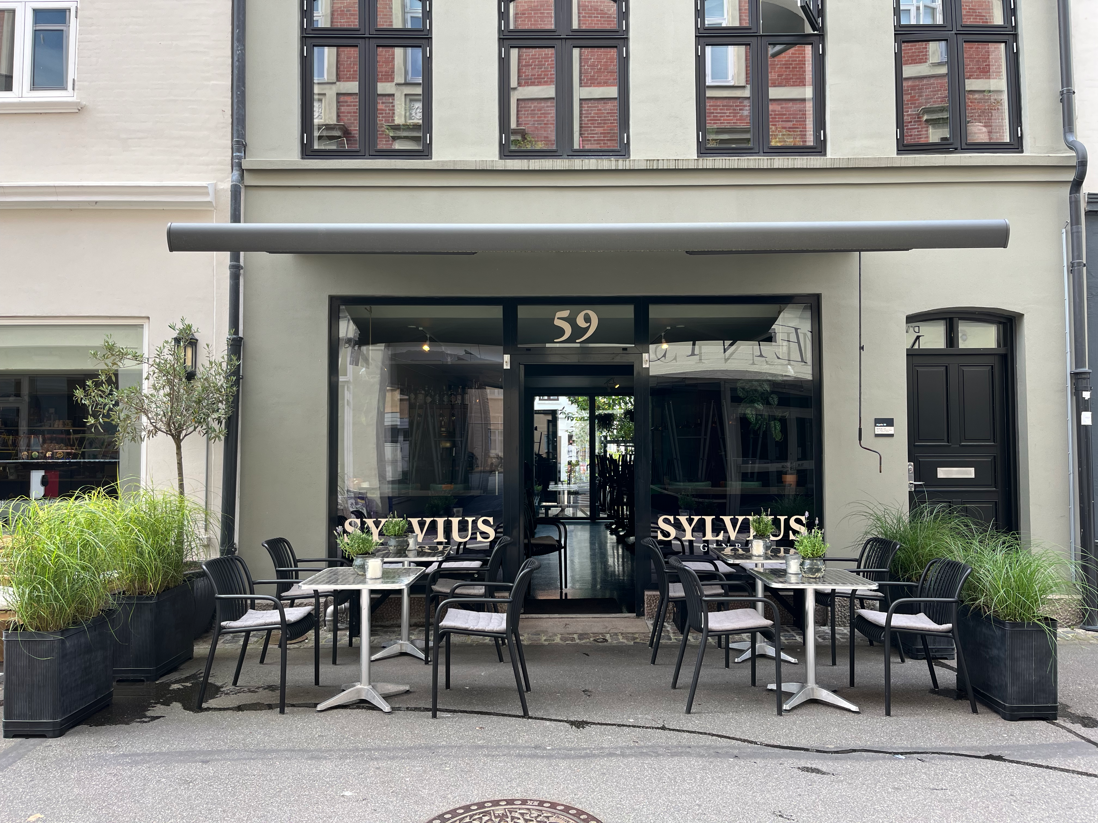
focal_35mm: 26
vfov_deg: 53.1
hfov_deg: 67.3
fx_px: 825
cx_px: 549
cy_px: 412
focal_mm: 5.1
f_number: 1.6
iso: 40
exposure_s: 1/183
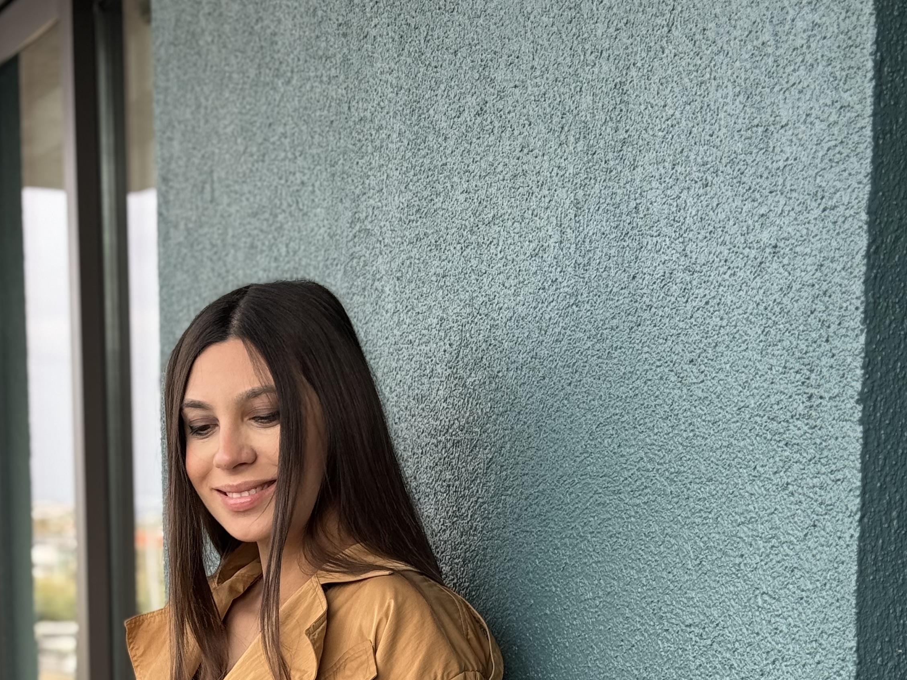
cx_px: 344
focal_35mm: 86
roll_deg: -0.1
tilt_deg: -7.6
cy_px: 811
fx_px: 2254
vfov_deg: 16.5
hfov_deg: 22.7
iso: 64
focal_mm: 6.86
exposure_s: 1/495
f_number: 1.78
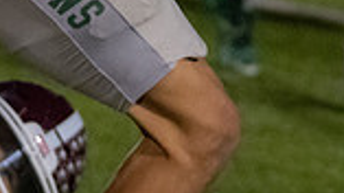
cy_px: -340
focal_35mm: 553
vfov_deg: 2.2
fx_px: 5040
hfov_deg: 3.9
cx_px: 64
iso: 5000
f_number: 2.8
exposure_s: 1/1250
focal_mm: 87
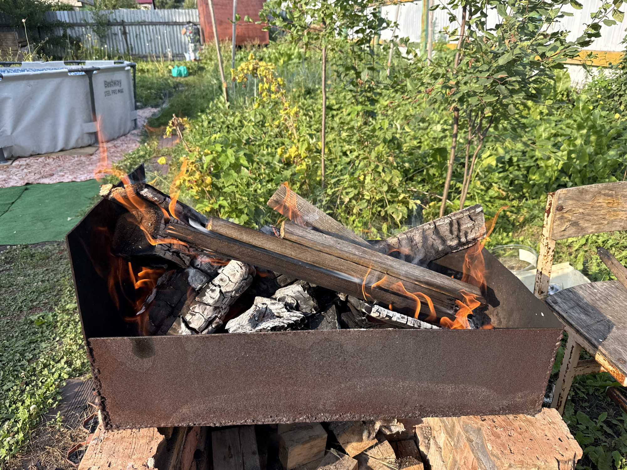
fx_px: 435
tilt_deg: -23.5
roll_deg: -0.2
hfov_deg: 71.6
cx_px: 314
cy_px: 235
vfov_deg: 56.8
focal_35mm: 24
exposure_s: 1/788
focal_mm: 6.76
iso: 80
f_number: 1.78
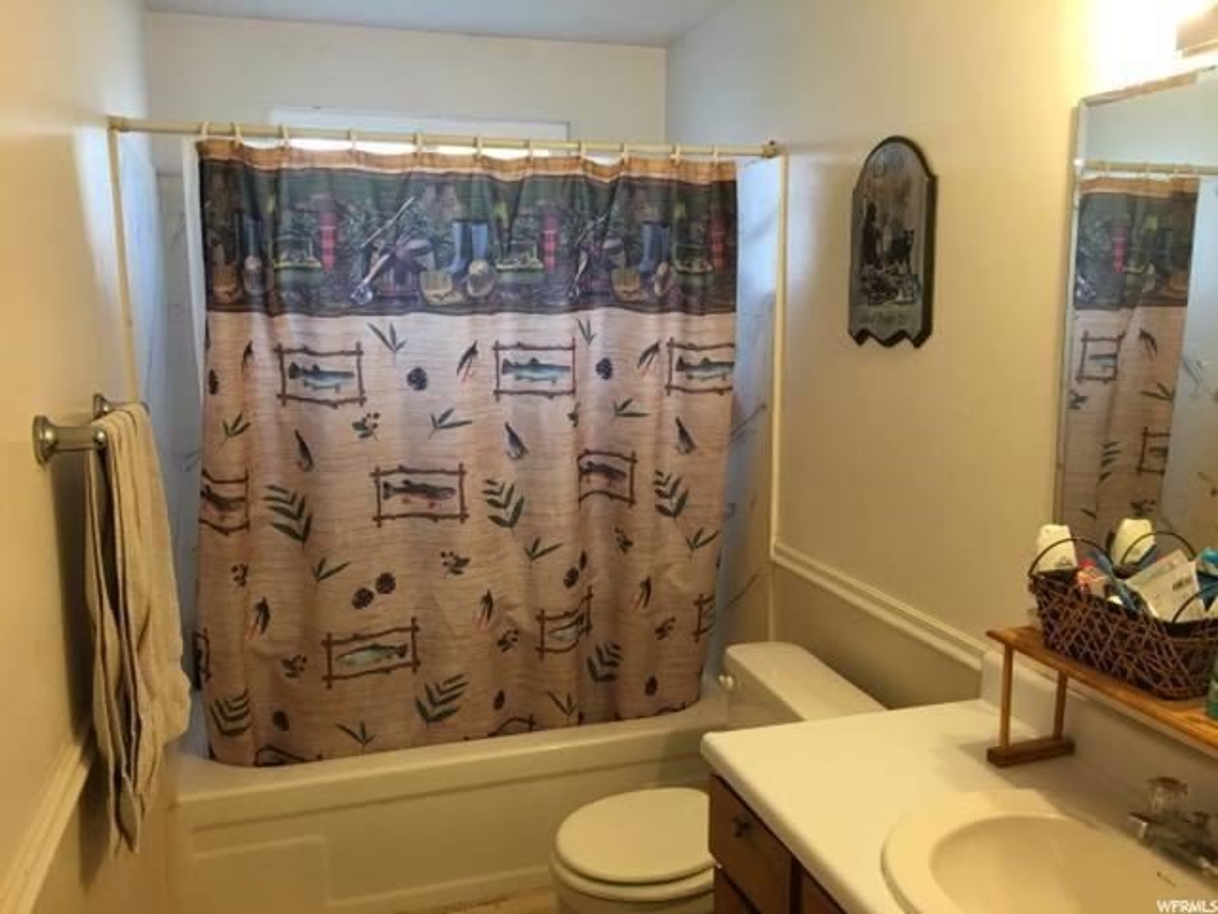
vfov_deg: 48.2
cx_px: 609
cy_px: 457
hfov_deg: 61.7
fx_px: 1020
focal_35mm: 29
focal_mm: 4.15
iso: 40
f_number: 2.2
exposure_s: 1/17
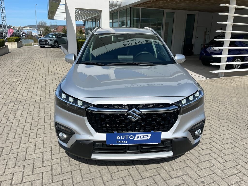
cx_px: 124
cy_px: 93
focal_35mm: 26
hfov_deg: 67.3
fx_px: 186
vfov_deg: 53.1
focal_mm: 5.1
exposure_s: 1/4310
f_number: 1.6
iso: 50
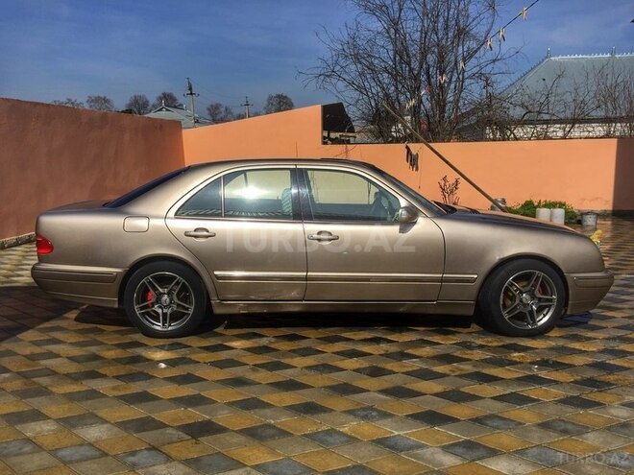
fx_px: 531
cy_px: 238
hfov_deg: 61.7
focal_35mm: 29
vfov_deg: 48.2
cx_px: 317
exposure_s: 1/4950
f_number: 2.2
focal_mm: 4.15
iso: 32
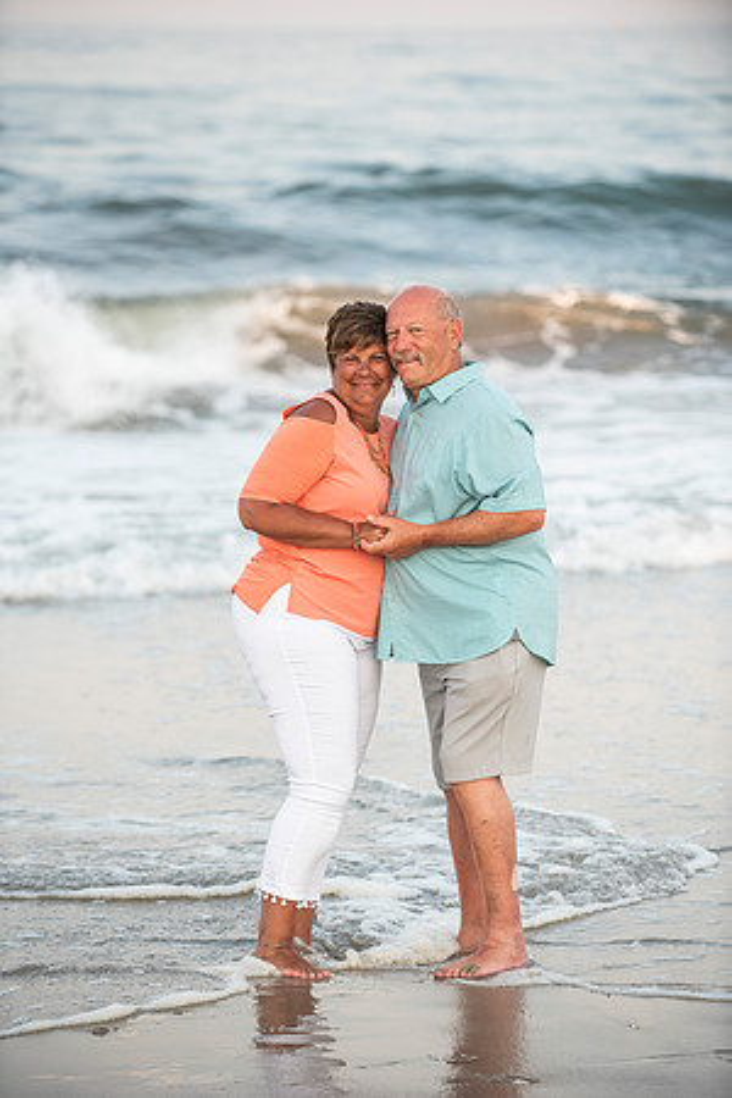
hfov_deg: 8.6
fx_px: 4880
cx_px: 366
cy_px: 549
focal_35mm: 160
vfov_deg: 12.8
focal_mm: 160
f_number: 3.5
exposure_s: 1/1600
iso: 800
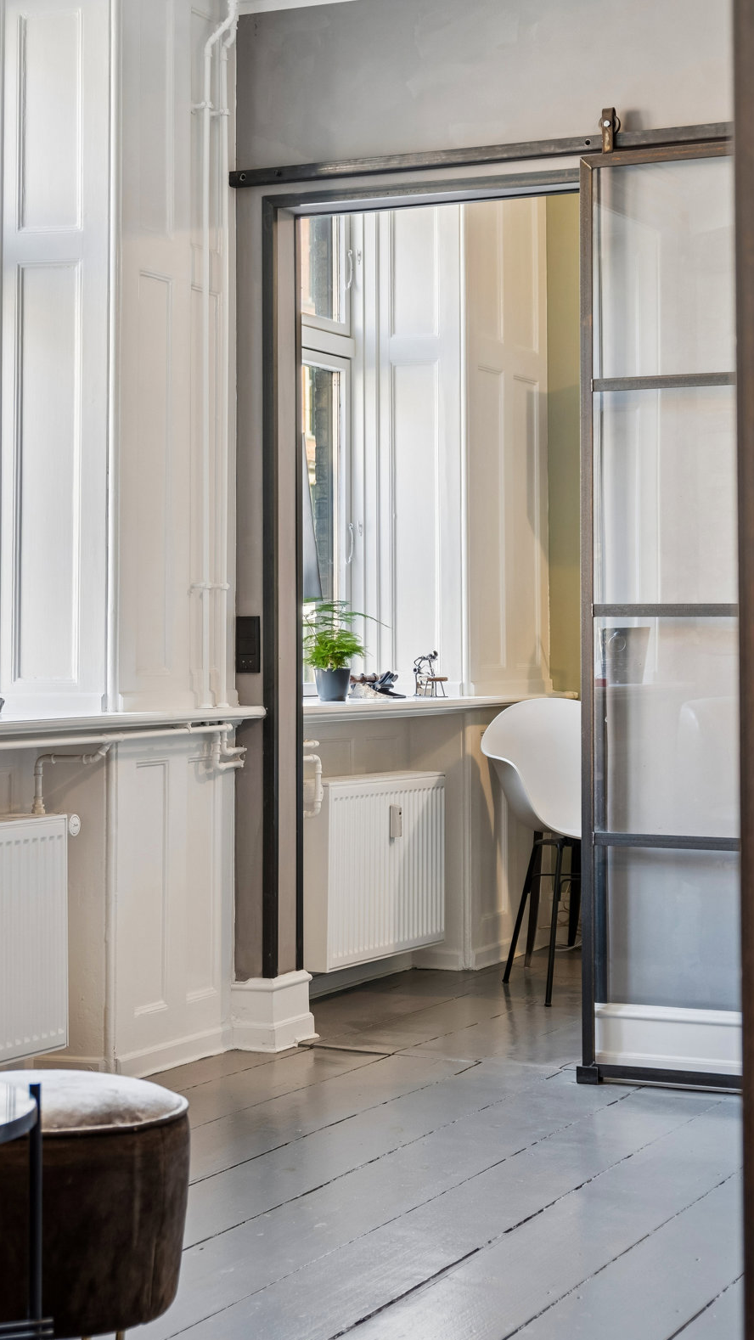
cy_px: 680
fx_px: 2239
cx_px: 331
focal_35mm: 63
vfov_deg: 33.3
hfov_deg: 19.1
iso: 200
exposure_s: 1/60
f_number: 4
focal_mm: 38
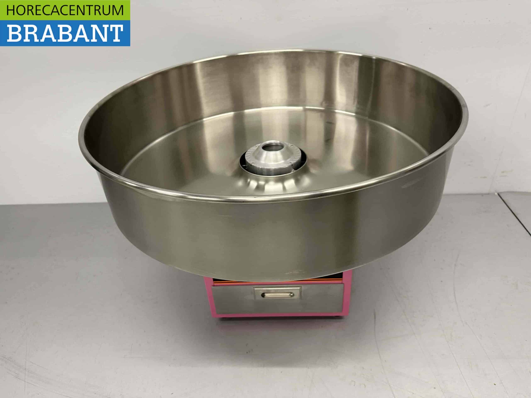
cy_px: 199
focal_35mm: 24
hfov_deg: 71.6
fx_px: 368
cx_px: 266
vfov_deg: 56.8
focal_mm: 6.86
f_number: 1.78
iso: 200
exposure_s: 1/50
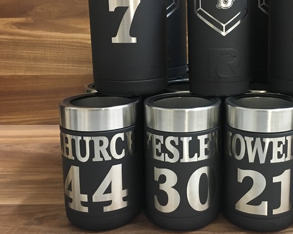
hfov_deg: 40.8
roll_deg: -0.2
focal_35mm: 44
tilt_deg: -12.3
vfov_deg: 34.0
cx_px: 221
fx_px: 382
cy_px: 87
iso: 200
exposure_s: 1/20
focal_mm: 4.15
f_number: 2.2
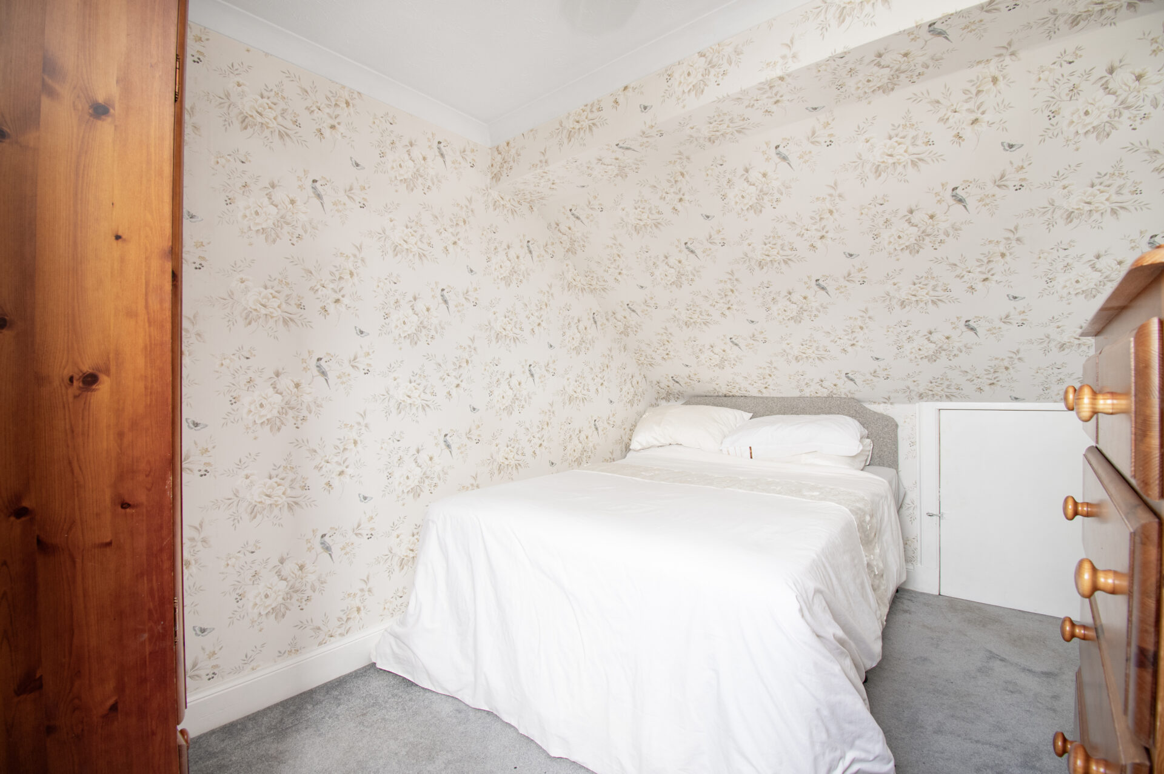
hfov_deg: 100.4
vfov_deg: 77.3
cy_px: 387
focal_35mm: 15
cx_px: 582
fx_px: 485
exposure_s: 1/15
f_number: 8
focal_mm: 10
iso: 320
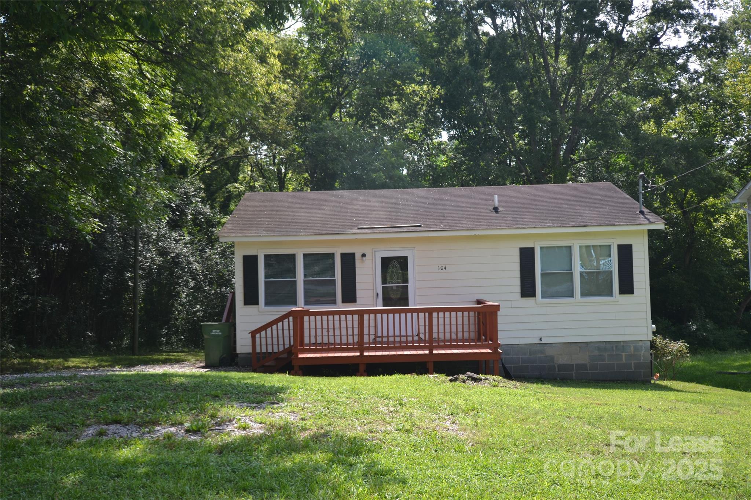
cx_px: 376
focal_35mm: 36
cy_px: 250
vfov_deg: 36.9
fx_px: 751
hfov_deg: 53.1
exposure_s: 1/125
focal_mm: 24
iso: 100
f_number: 5.6
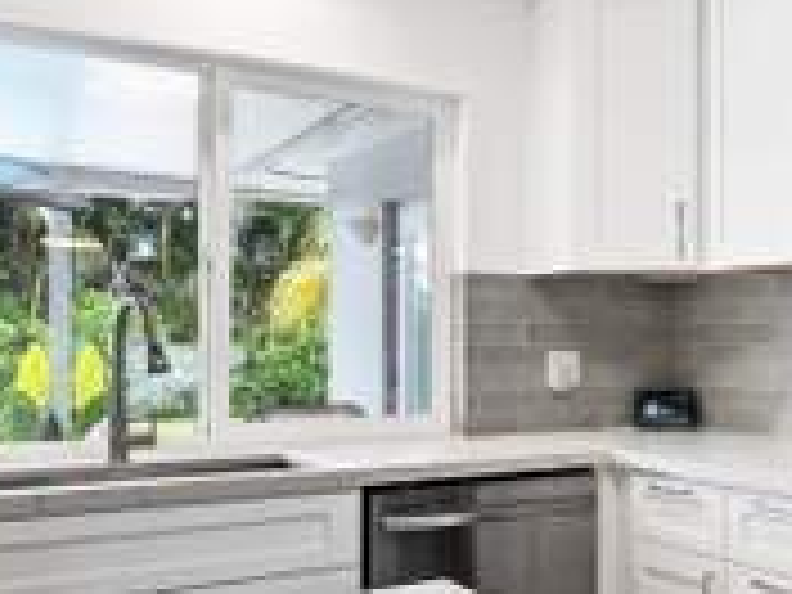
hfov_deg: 37.3
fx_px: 961
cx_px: 878
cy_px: 349
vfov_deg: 34.3
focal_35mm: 42
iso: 400
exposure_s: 1/25
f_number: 8
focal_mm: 16
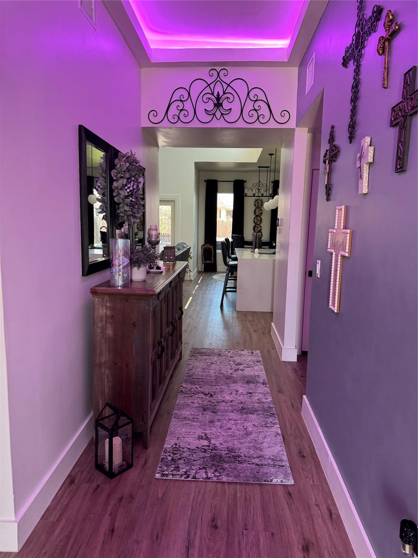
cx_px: 209
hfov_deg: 56.8
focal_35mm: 24
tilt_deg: -8.9
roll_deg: -1.0
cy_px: 279
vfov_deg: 71.6
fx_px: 386
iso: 320
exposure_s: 1/60
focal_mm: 6.76
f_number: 1.78
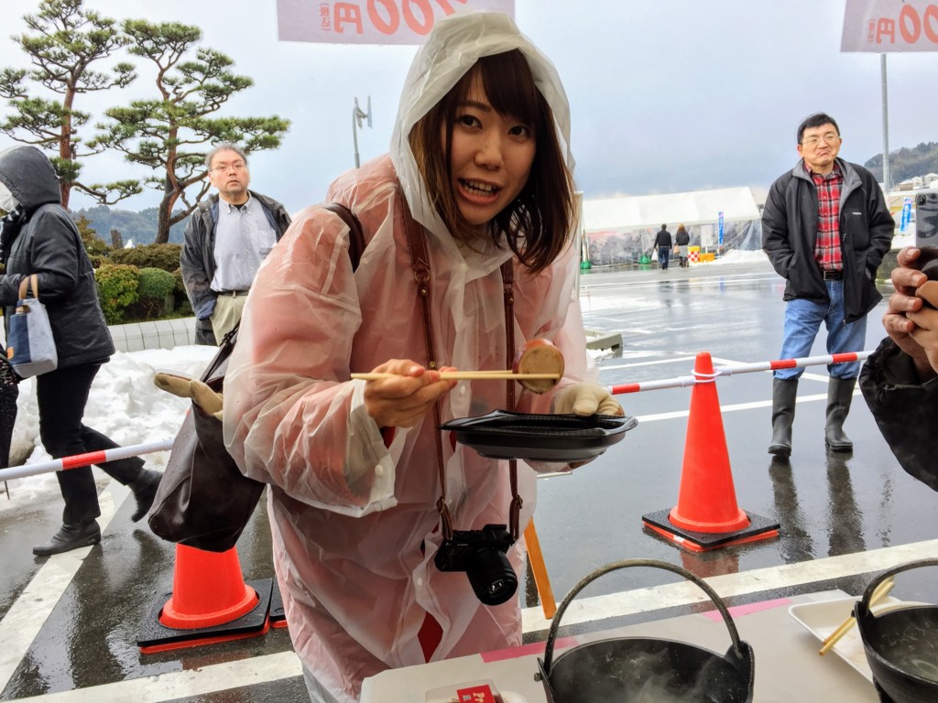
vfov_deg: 48.2
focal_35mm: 29
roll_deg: +5.3
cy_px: 352
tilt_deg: -6.9
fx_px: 786
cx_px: 469
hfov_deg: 61.7
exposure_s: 1/173
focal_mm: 4.15
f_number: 2.2
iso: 32
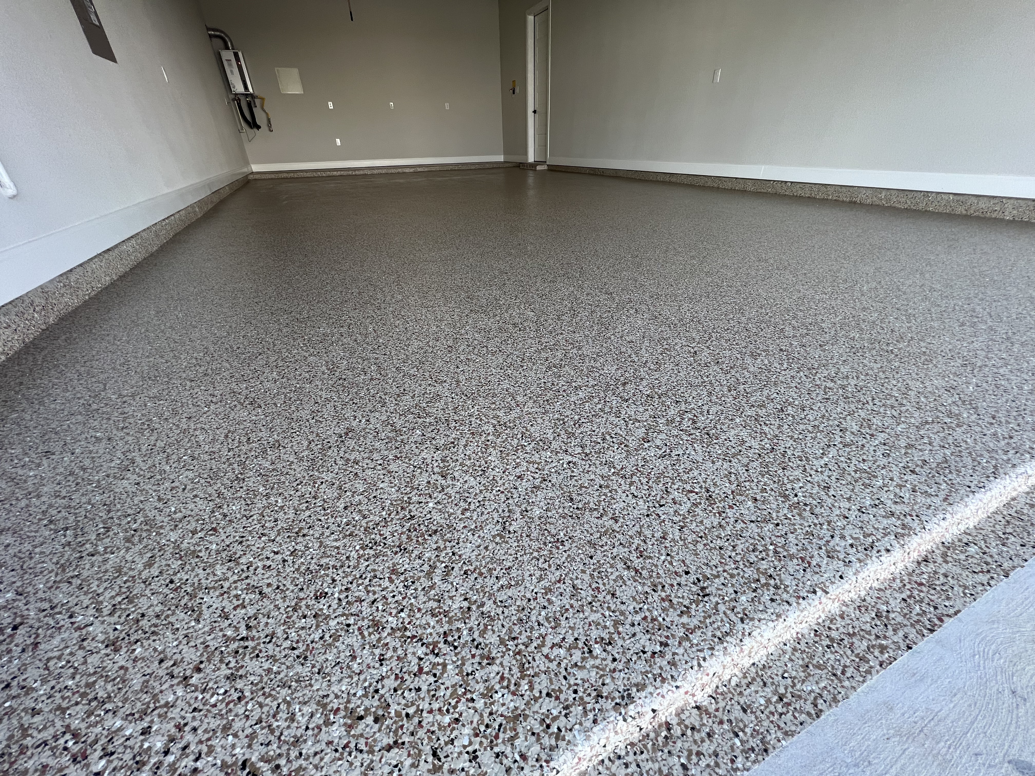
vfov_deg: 89.9
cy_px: 388
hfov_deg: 106.2
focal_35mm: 13
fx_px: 389
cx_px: 518
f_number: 1.8
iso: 32
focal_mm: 1.57
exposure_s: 1/141
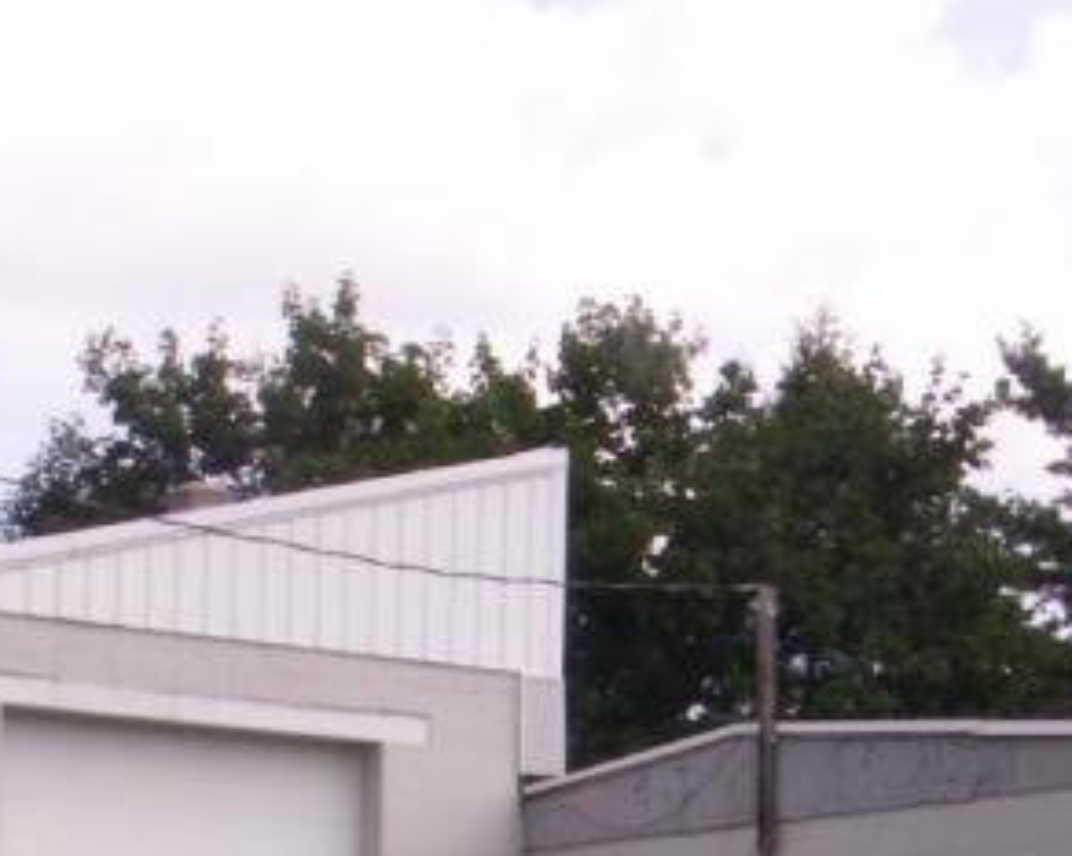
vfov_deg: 12.6
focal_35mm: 120
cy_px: 988
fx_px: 3803
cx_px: 1065
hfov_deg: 15.7
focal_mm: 5.86
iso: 50
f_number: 8
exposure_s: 1/125
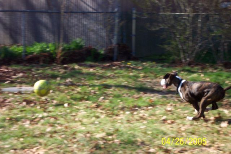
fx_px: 674
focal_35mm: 105
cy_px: 77
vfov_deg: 13.0
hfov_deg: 19.5
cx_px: 116
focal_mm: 21.2
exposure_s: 1/250
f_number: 4.7
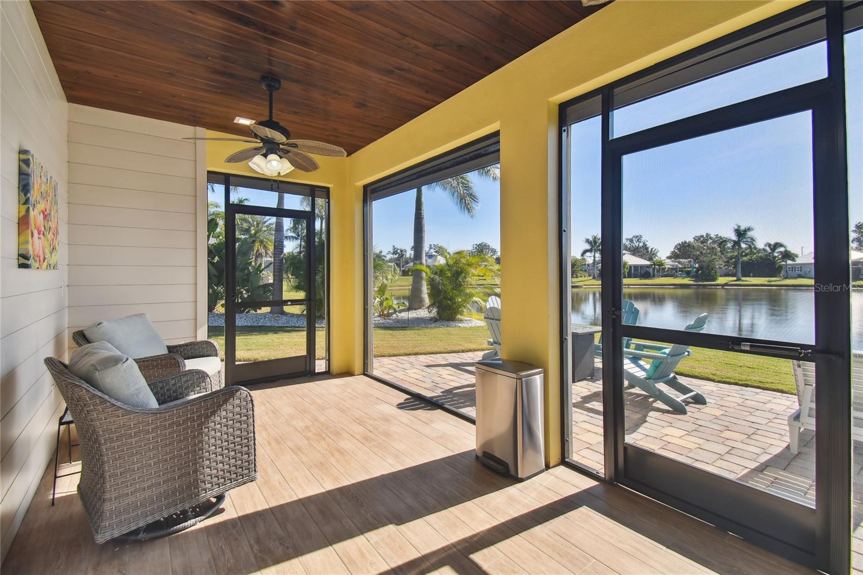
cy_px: 288
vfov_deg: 77.3
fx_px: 359
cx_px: 432
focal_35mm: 15
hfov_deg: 100.4
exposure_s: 1/250
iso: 100
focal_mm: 10
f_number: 7.1
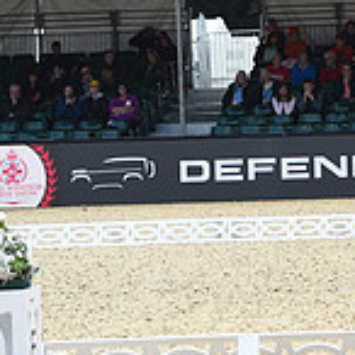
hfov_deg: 5.5
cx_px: 703
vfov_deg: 5.6
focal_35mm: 310
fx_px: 3597
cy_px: -19
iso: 450
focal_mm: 92
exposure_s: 1/1250
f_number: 4.5
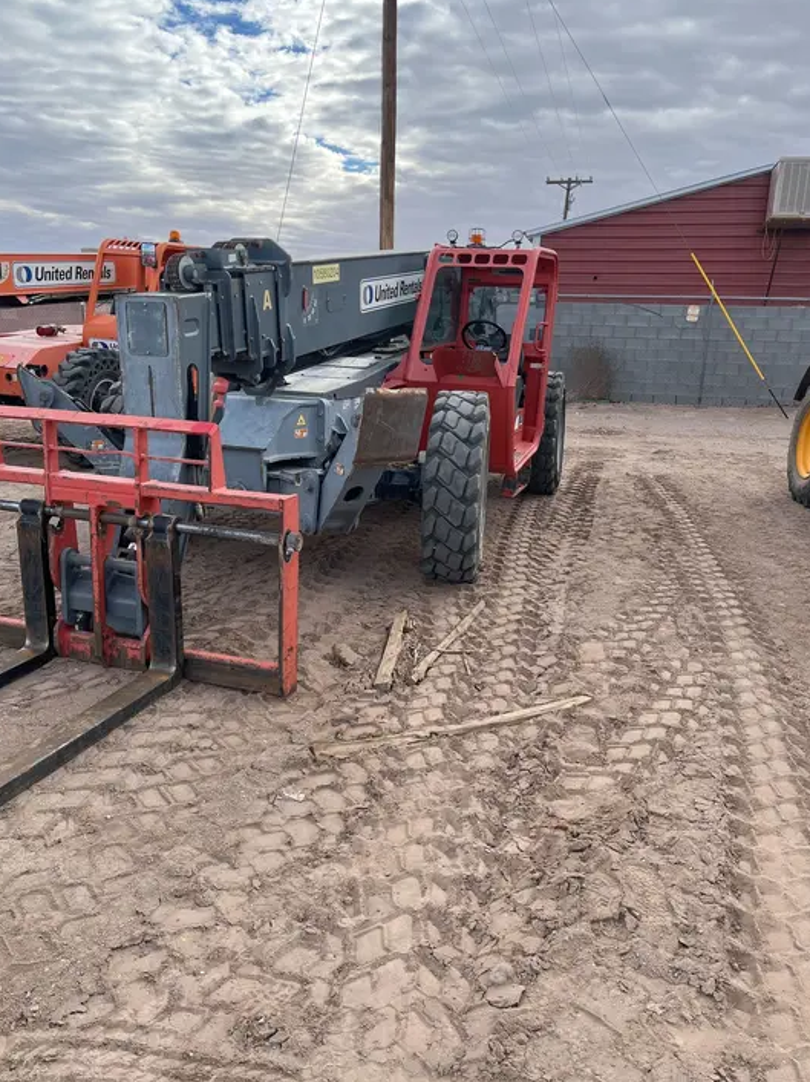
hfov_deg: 51.3
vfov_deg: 65.3
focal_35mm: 27
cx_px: 394
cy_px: 546
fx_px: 843
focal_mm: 5.1
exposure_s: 1/1497
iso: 50
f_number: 1.6
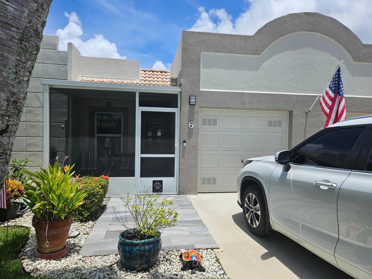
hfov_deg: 73.9
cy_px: 140
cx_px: 186
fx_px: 247
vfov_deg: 58.9
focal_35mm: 23
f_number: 1.8
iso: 25
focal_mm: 5.4
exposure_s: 1/2371
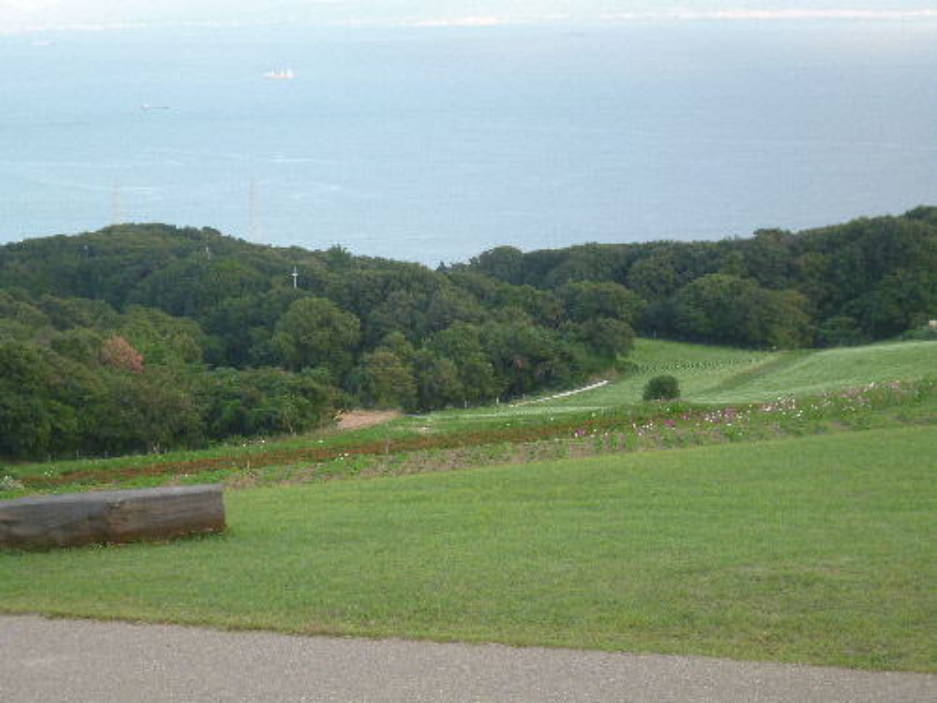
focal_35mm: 80
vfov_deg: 18.4
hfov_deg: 24.4
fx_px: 2165
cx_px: 468
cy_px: 352
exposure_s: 1/200
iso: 320
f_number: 4.6
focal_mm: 14.3
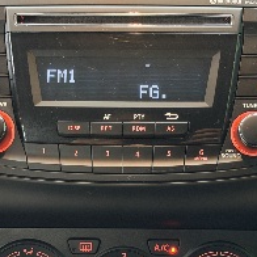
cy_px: 165
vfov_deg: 19.3
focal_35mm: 90
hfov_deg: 19.3
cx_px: 138
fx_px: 756
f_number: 1.78
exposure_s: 1/30
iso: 640
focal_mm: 6.76
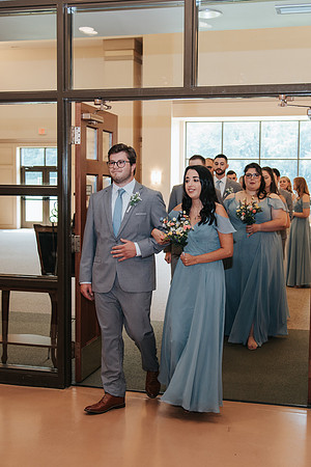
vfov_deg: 40.2
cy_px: 234
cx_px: 176
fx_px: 637
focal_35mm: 49
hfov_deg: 27.4
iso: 900
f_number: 4
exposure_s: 1/200
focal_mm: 32
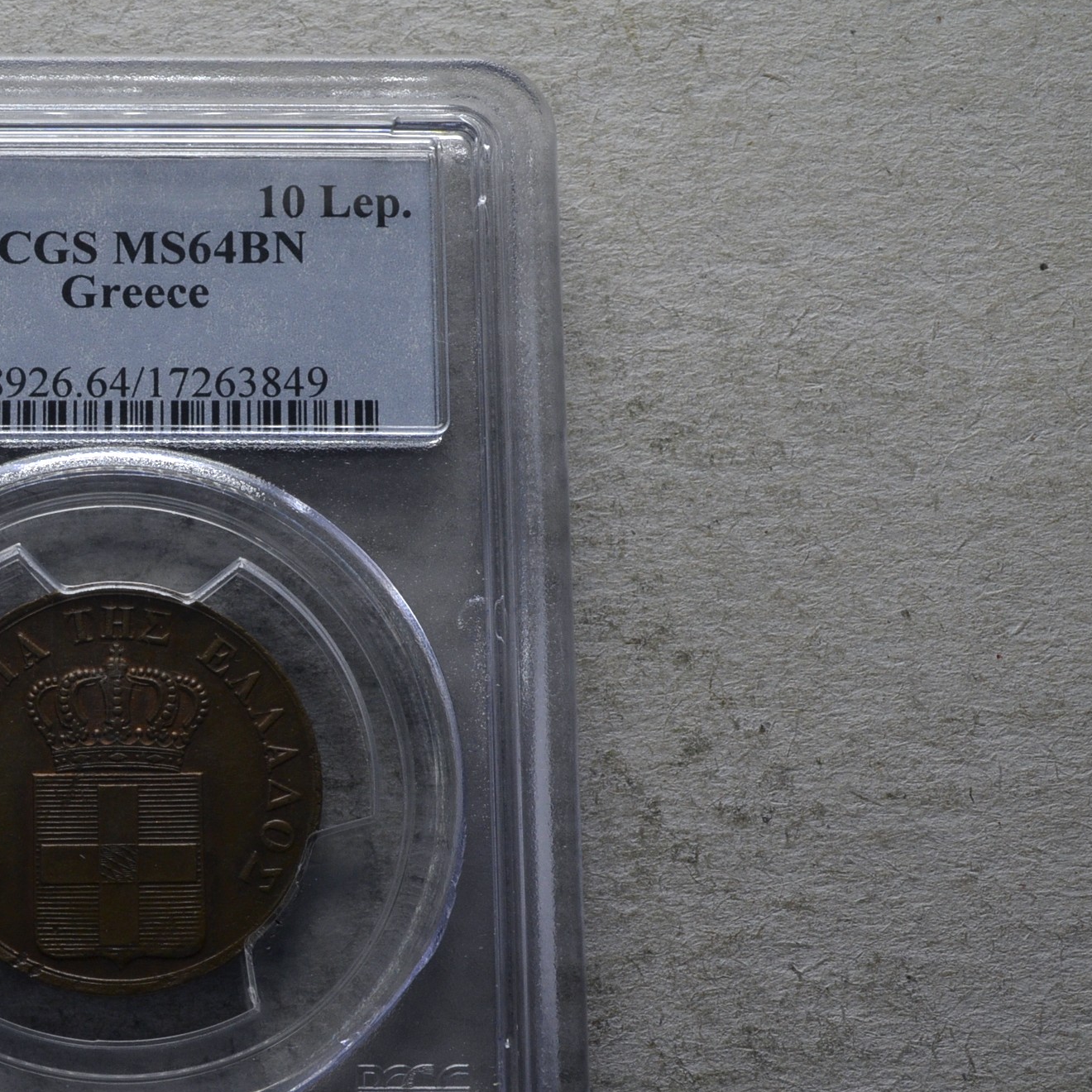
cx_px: 132
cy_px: 665
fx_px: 2712
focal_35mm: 76
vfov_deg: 22.7
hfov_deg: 22.3
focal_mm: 32
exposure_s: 1/250
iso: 400
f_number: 14
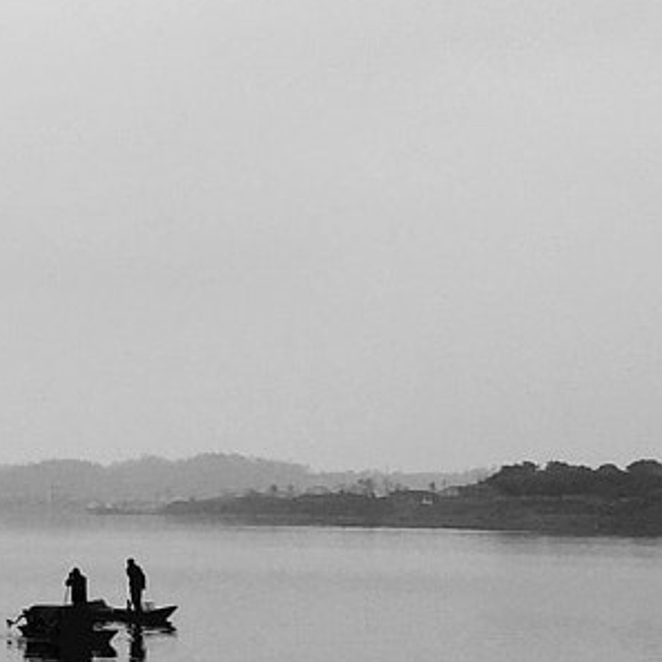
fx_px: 2986
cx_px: -189
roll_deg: -0.5
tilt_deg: +11.1
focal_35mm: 138
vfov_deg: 12.5
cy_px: 2
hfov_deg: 12.3
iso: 32
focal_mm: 4.15
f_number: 2.2
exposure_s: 1/860
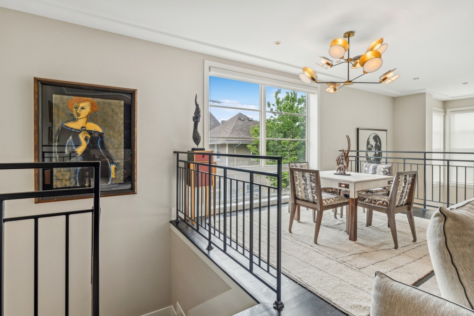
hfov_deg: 93.3
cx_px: 237
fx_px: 224
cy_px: 158
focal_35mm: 17
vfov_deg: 70.4
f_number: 8
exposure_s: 1/60
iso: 320
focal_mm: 17
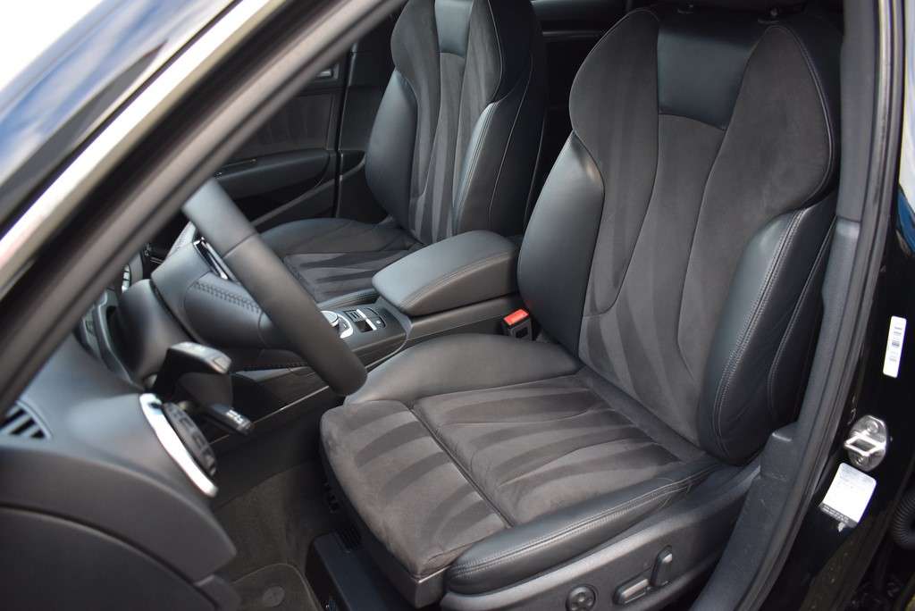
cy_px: 306
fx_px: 687
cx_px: 458
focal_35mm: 27
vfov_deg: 48.0
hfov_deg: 67.4
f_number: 4
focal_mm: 18
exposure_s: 1/60
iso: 400
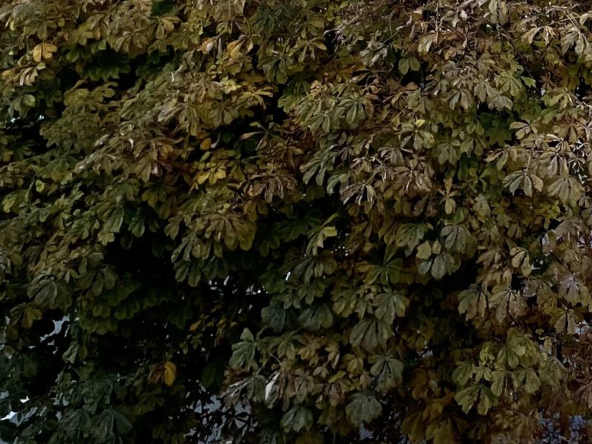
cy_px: -132
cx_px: 771
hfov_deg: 24.5
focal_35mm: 69
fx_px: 1180
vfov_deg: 19.6
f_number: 1.6
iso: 32
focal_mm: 4.2
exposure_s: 1/1595
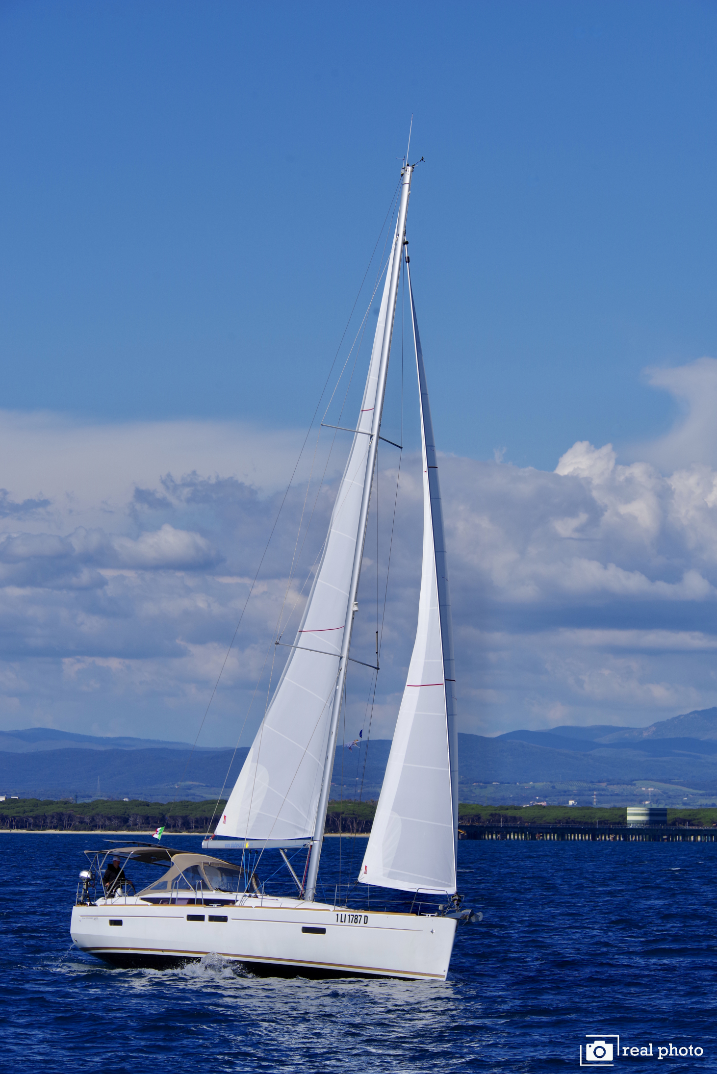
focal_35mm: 148
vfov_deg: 13.9
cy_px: 537
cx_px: 358
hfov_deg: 9.3
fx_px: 4417
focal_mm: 148
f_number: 13
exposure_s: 1/640
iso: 200
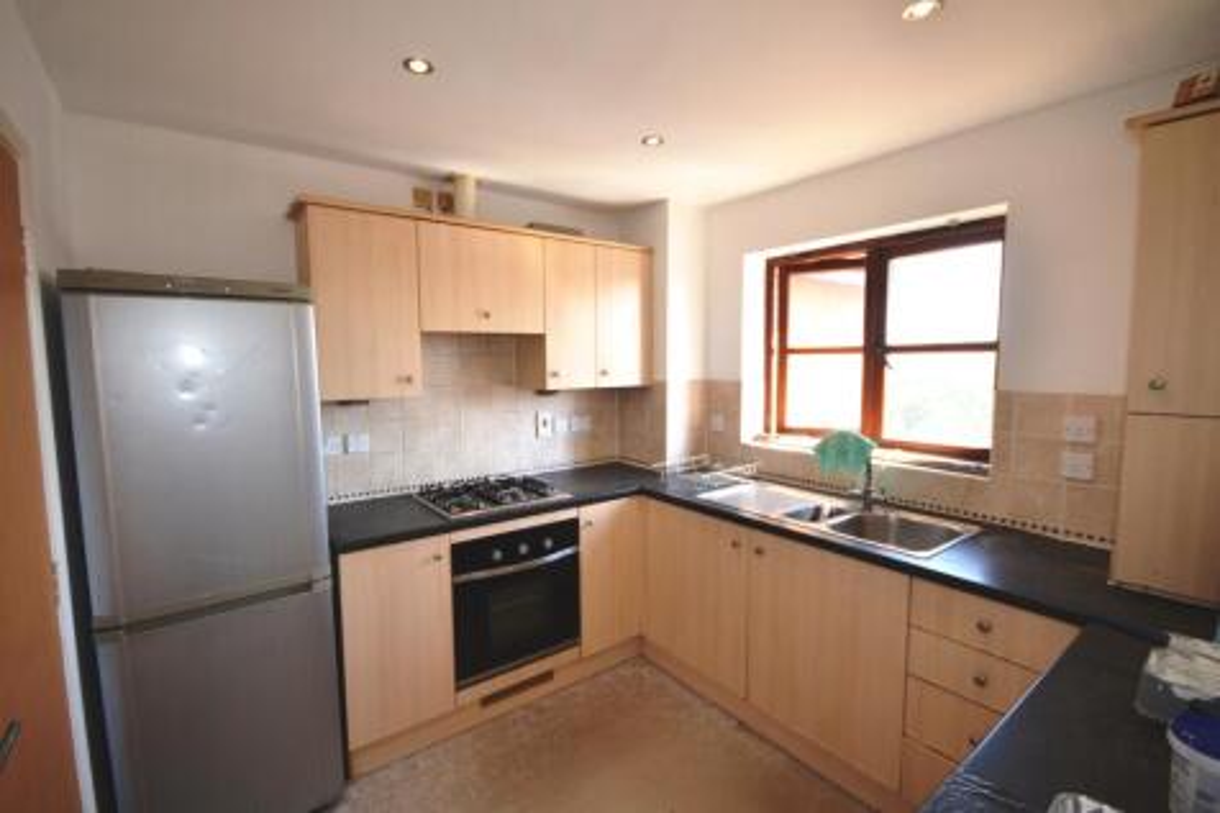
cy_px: 406
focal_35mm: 15
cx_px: 610
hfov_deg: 100.4
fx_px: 508
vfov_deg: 77.3
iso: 320
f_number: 4
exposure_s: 1/125
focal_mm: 10
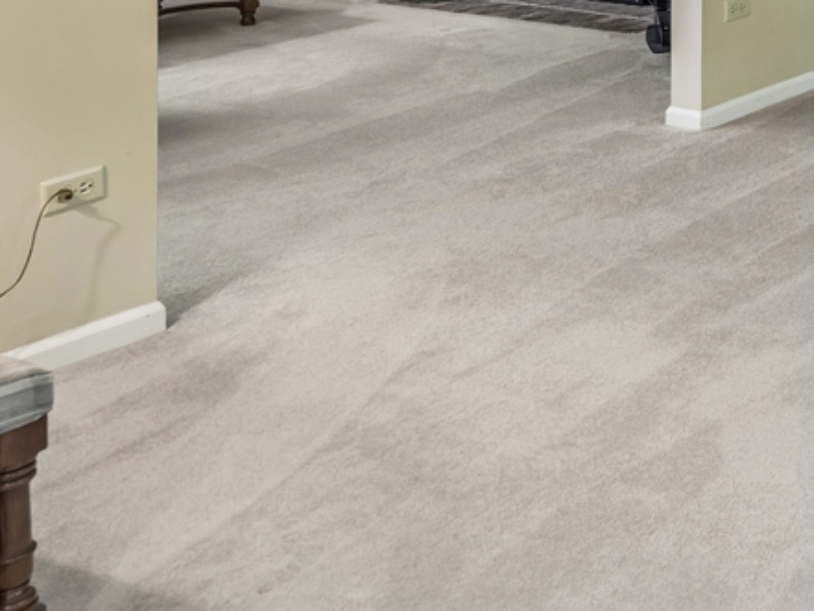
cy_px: -347
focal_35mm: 60
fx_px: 1411
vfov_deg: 20.4
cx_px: 1248
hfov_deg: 24.4
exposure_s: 1/15
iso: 200
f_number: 8
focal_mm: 17
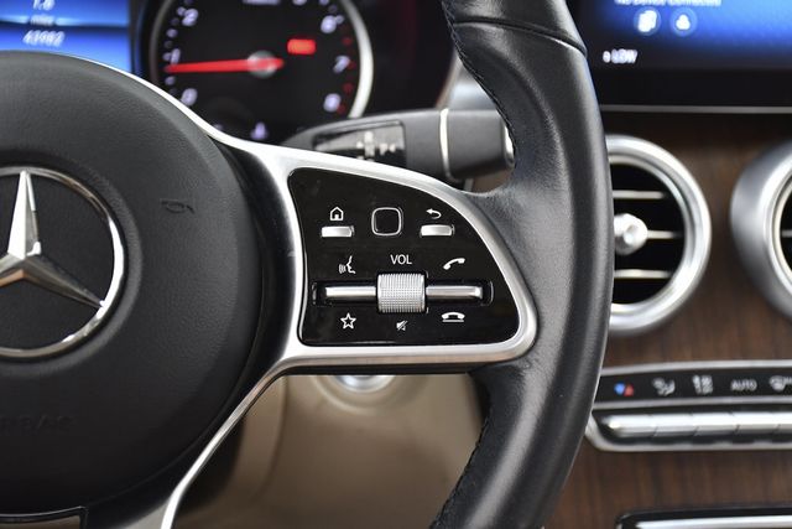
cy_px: 264
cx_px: 396
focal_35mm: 72
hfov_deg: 28.1
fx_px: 1584
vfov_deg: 18.9
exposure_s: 1/100
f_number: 4.5
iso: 1250
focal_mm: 48
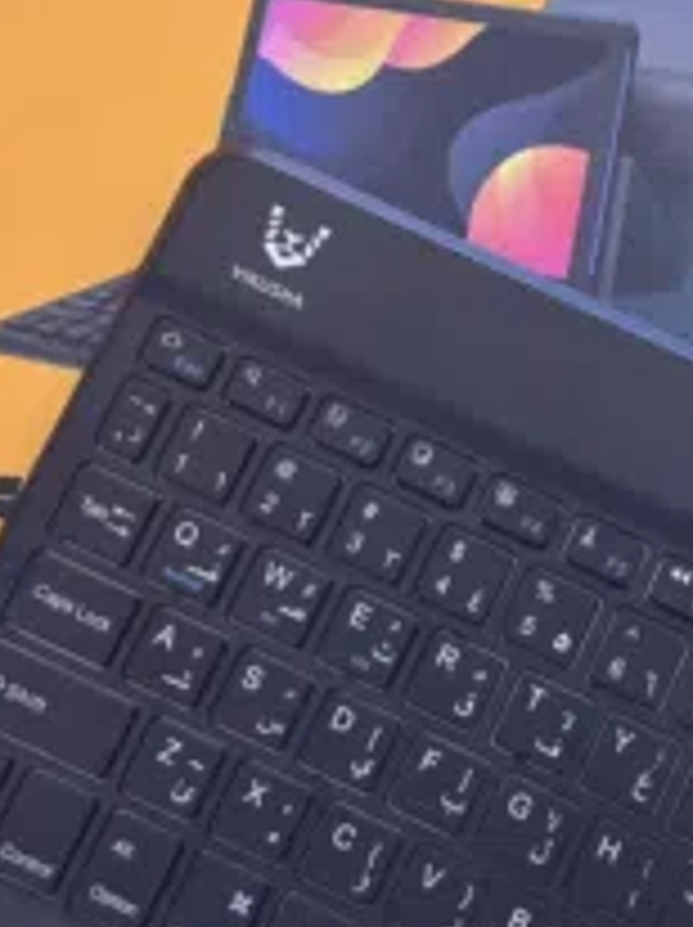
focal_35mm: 101
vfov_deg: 19.4
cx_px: 626
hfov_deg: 14.5
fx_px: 2702
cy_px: 274
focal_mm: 5.96
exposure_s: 1/40
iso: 160
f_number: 1.6
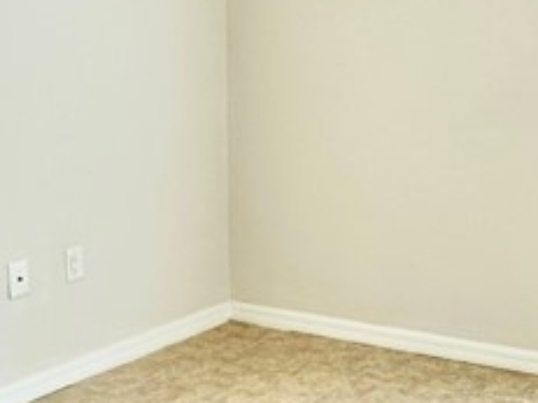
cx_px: 410
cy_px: 82
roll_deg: +0.6
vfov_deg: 23.3
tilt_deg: -3.3
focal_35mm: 62
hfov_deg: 30.6
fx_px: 963
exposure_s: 1/120
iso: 40
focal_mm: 2.22
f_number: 2.2
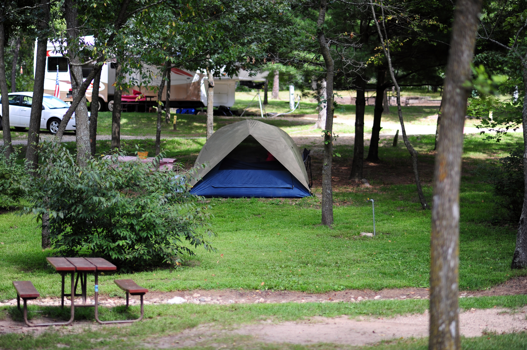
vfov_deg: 16.1
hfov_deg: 23.9
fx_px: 1243
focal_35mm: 85
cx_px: 264
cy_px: 175
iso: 200
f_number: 1.8
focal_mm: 85
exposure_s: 1/2000
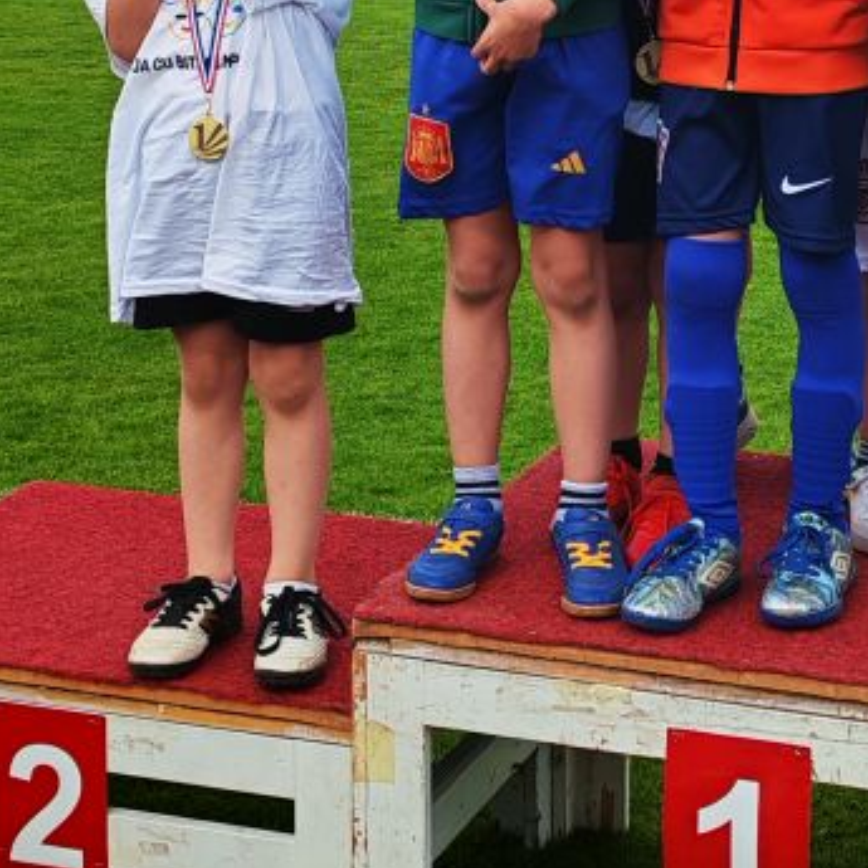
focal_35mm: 96
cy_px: -3
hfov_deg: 18.0
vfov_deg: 17.7
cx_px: 677
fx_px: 2723
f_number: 1.9
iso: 50
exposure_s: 1/310
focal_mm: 6.12
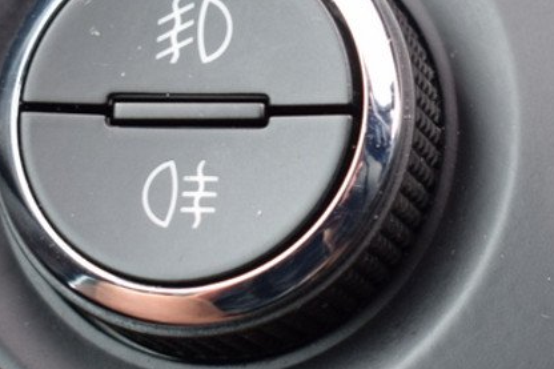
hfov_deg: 10.7
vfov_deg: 7.1
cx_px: 461
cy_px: 65
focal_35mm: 192
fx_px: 2953
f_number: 5
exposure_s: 1/100
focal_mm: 38
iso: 400
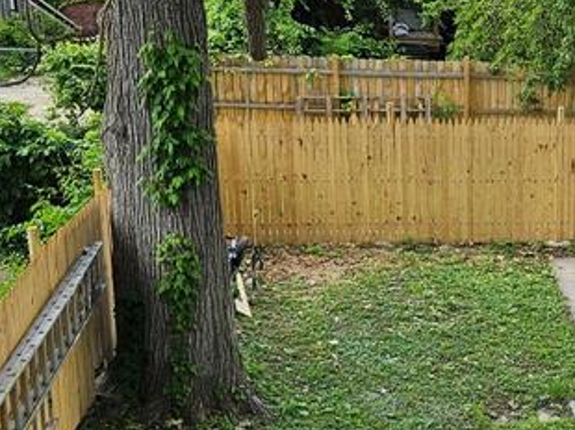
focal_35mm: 76
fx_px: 1261
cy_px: 334
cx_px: 610
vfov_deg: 19.2
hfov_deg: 24.2
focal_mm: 5.4
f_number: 1.8
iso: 25
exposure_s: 1/395
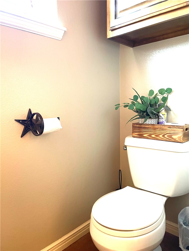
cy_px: 126
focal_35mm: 26
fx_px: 189
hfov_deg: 53.1
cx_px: 94
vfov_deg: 67.3
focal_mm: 4.2
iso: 500
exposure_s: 1/40
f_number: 1.6
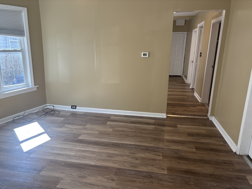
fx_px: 189
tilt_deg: -14.3
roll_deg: -0.6
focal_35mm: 26
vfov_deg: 53.1
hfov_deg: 67.3
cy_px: 94
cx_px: 126
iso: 64
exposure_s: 1/120
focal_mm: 5.96
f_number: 1.6
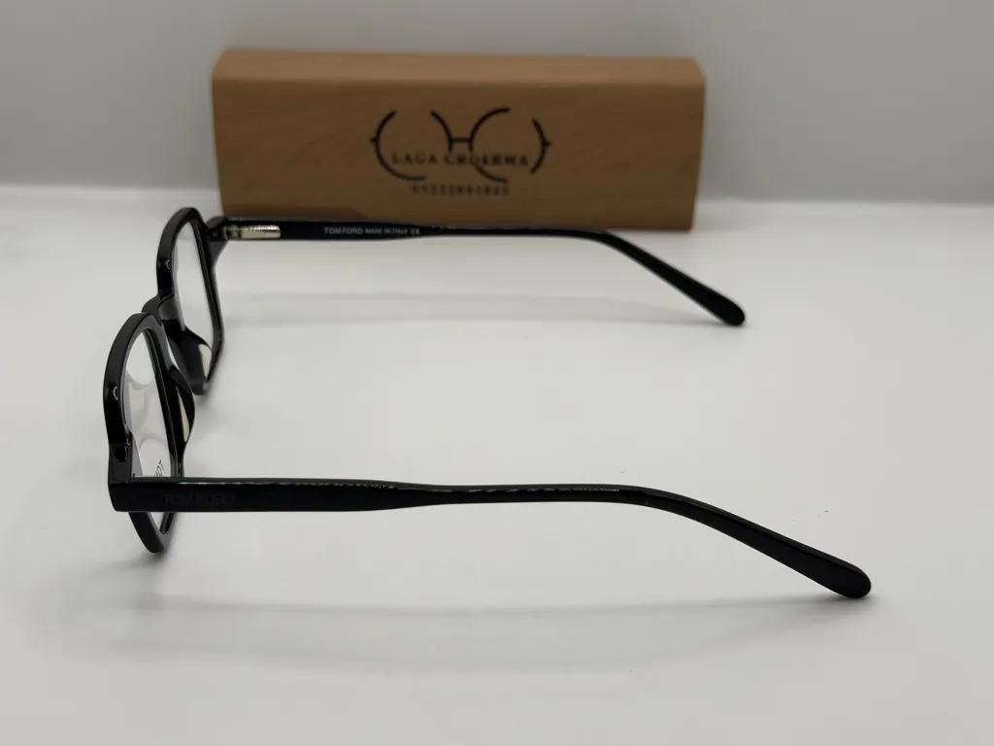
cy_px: 373
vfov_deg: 30.3
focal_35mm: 48
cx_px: 497
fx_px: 1378
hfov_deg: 39.7
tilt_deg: -25.2
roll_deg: -0.4
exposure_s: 1/636
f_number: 1.78
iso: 64
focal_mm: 6.76
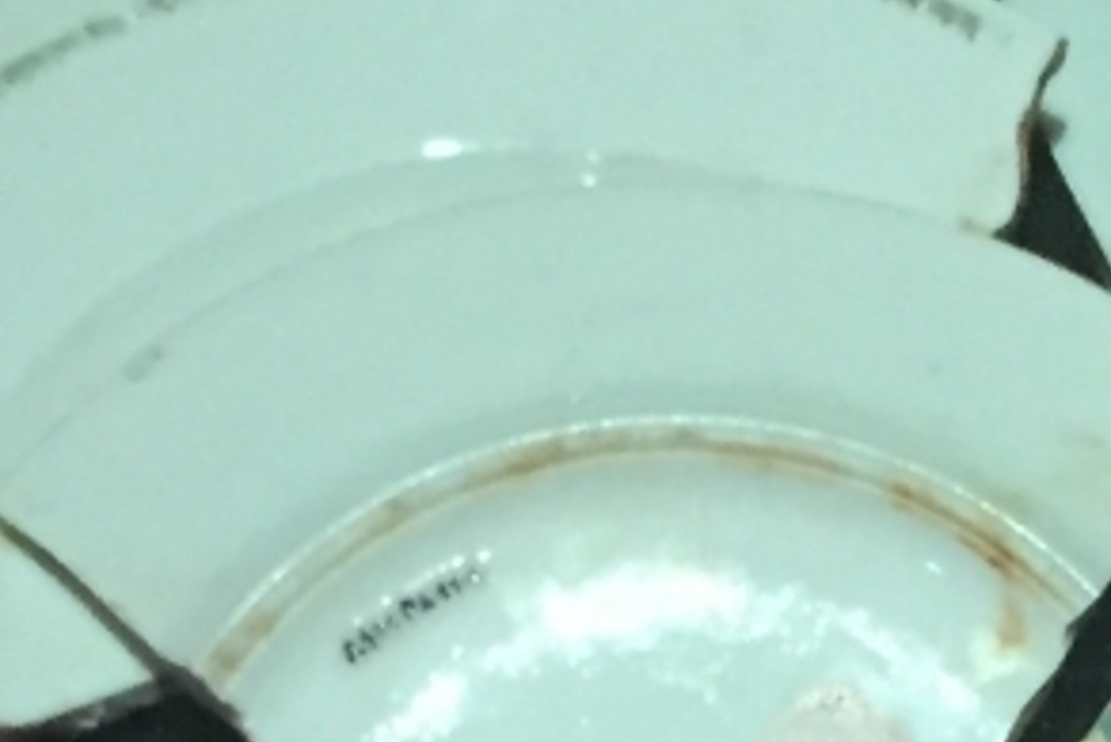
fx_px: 5094
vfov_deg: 8.2
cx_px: 1141
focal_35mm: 165
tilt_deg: -59.4
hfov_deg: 12.3
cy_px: 1050
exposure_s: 1/25
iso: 250
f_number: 2.2
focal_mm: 4.15
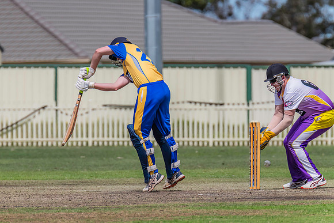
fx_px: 6224
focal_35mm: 671
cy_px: 98
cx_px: 147
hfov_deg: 3.1
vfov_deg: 2.1
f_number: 9
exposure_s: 1/2500
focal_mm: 600
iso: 800
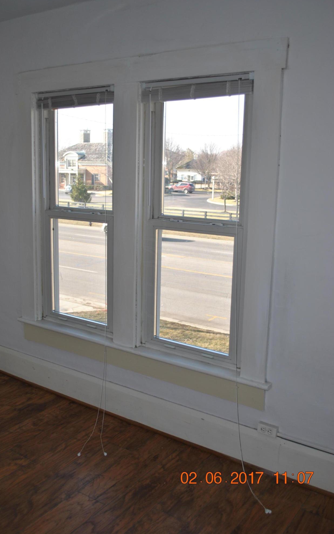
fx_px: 539
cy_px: 266
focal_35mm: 37
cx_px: 155
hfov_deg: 34.4
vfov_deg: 52.7
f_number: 4
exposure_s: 1/160
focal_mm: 24
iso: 100
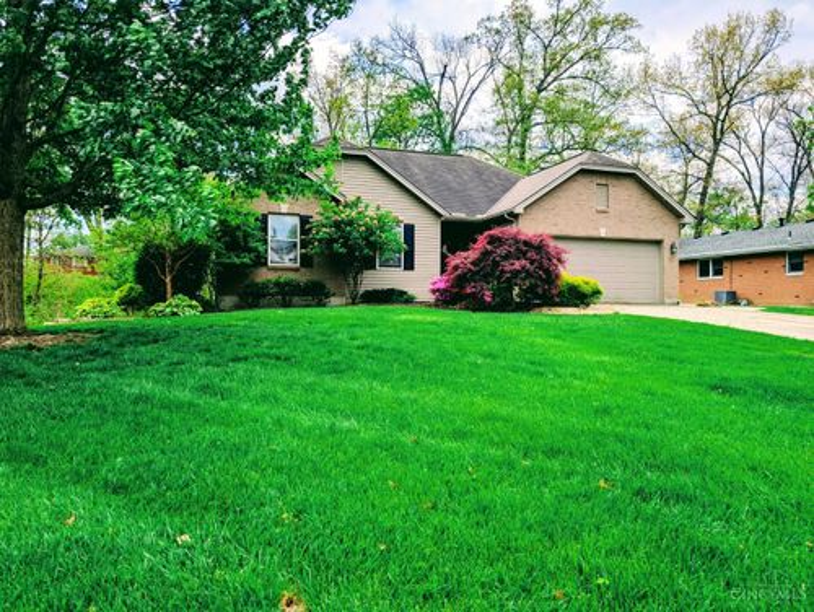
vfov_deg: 56.9
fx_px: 565
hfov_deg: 71.5
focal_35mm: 24
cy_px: 306
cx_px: 407
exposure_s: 1/1558
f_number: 1.68
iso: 20
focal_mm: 6.9
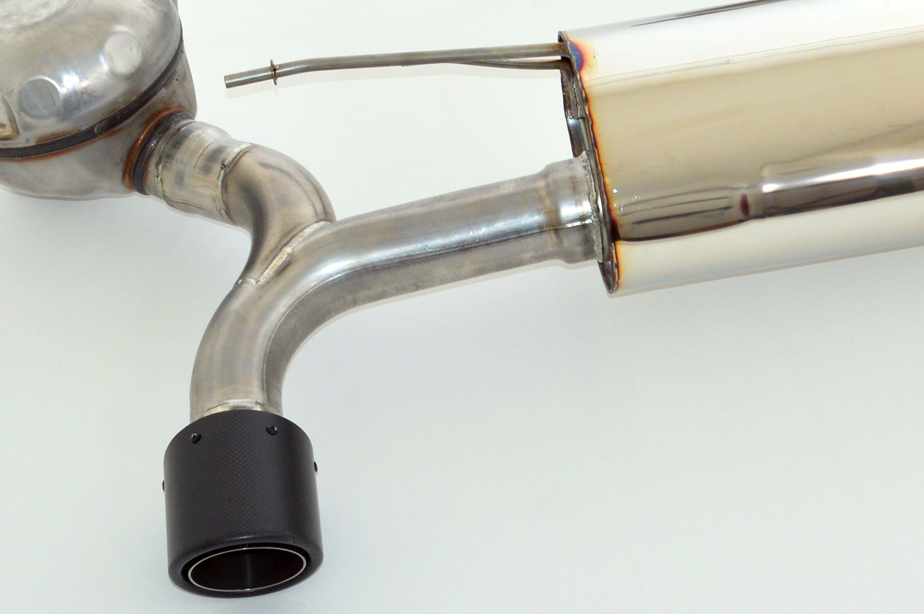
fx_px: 2667
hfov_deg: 19.6
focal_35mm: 104
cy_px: 64
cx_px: 633
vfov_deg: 13.0
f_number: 10
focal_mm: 30
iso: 200
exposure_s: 1/200
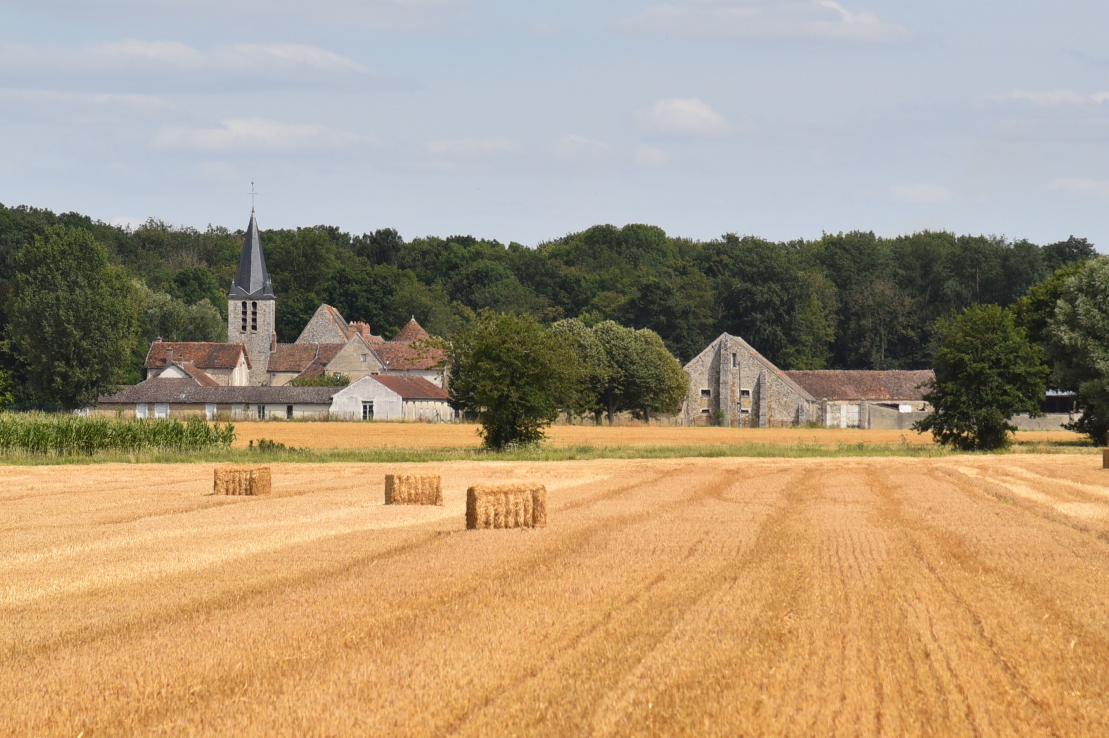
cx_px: 554
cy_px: 369
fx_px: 3695
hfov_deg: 17.1
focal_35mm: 120
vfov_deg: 11.4
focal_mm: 120
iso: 200
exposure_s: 1/800
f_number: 7.1
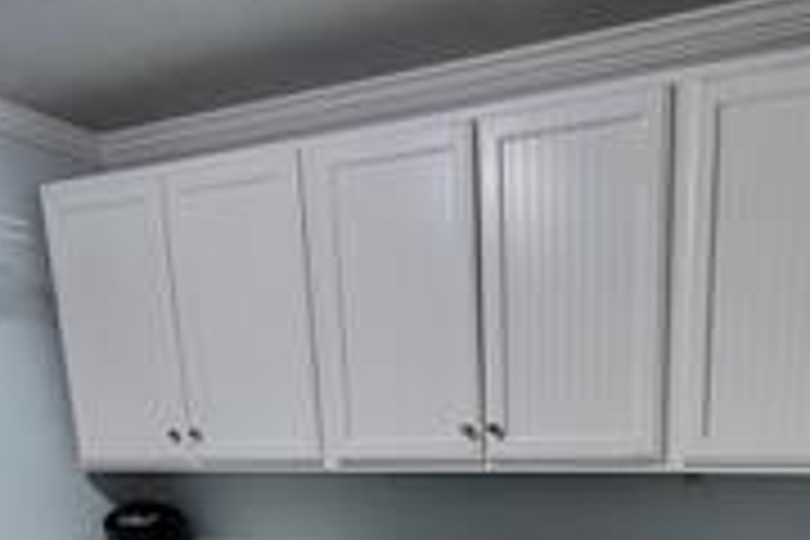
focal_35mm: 36
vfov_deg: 30.0
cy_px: 688
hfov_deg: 51.2
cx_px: 594
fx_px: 810
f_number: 2.2
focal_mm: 1.74
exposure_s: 1/60
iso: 500
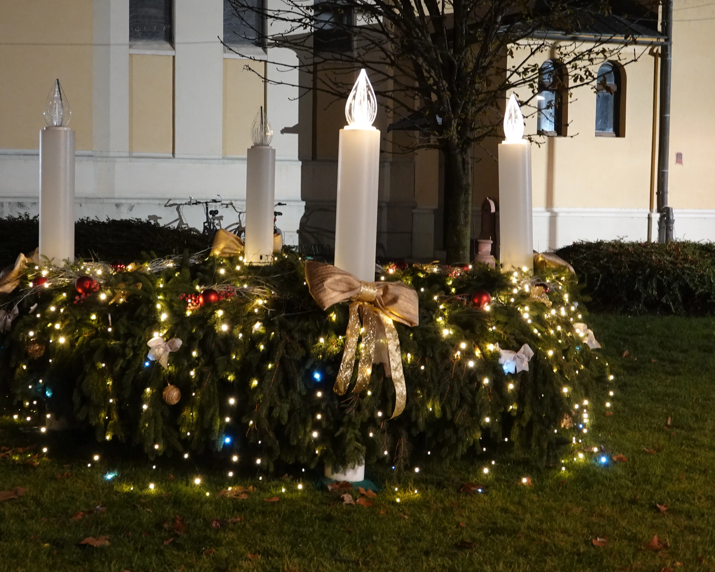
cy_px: 286
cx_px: 310
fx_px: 1249
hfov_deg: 31.9
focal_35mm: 59
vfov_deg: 25.8
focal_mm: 18.92
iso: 1000
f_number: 3.2
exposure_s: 1/8
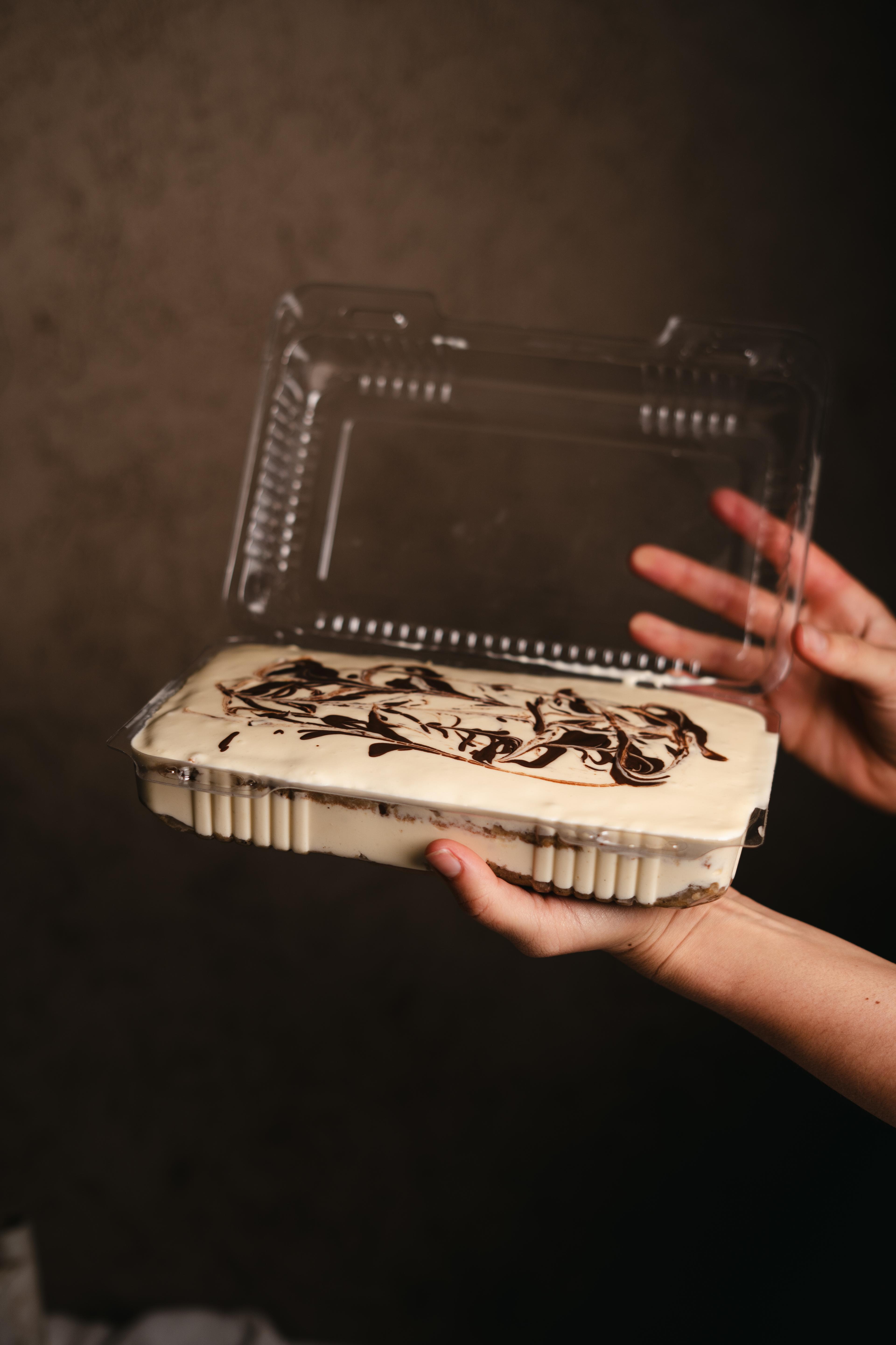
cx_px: 448
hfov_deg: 27.0
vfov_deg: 39.6
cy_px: 672
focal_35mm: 50
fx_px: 1867
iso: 100
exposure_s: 1/200
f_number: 2.5
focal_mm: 50
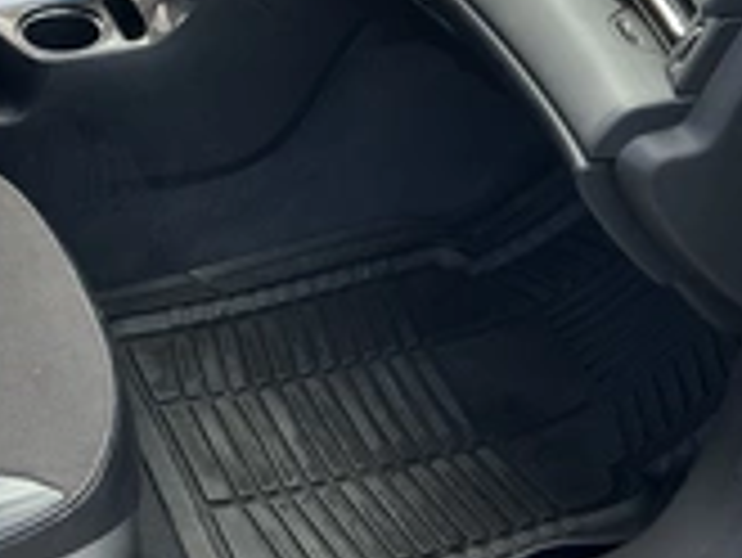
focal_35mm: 68
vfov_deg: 21.3
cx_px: 256
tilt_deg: -34.1
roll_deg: -1.6
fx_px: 1459
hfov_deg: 28.4
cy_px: 99
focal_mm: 3
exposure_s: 1/180
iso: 20
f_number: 1.8
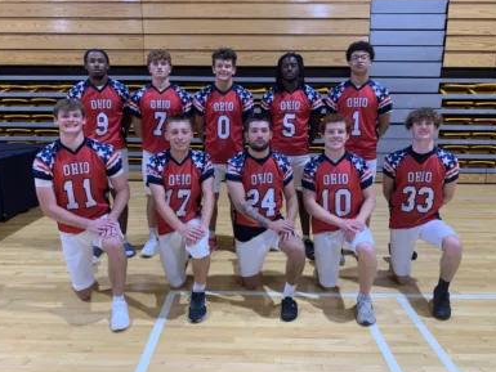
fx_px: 387
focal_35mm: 27
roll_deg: -1.1
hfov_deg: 65.3
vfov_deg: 51.4
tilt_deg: -11.4
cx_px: 242
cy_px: 187
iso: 125
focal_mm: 4.25
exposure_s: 1/60
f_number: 1.8
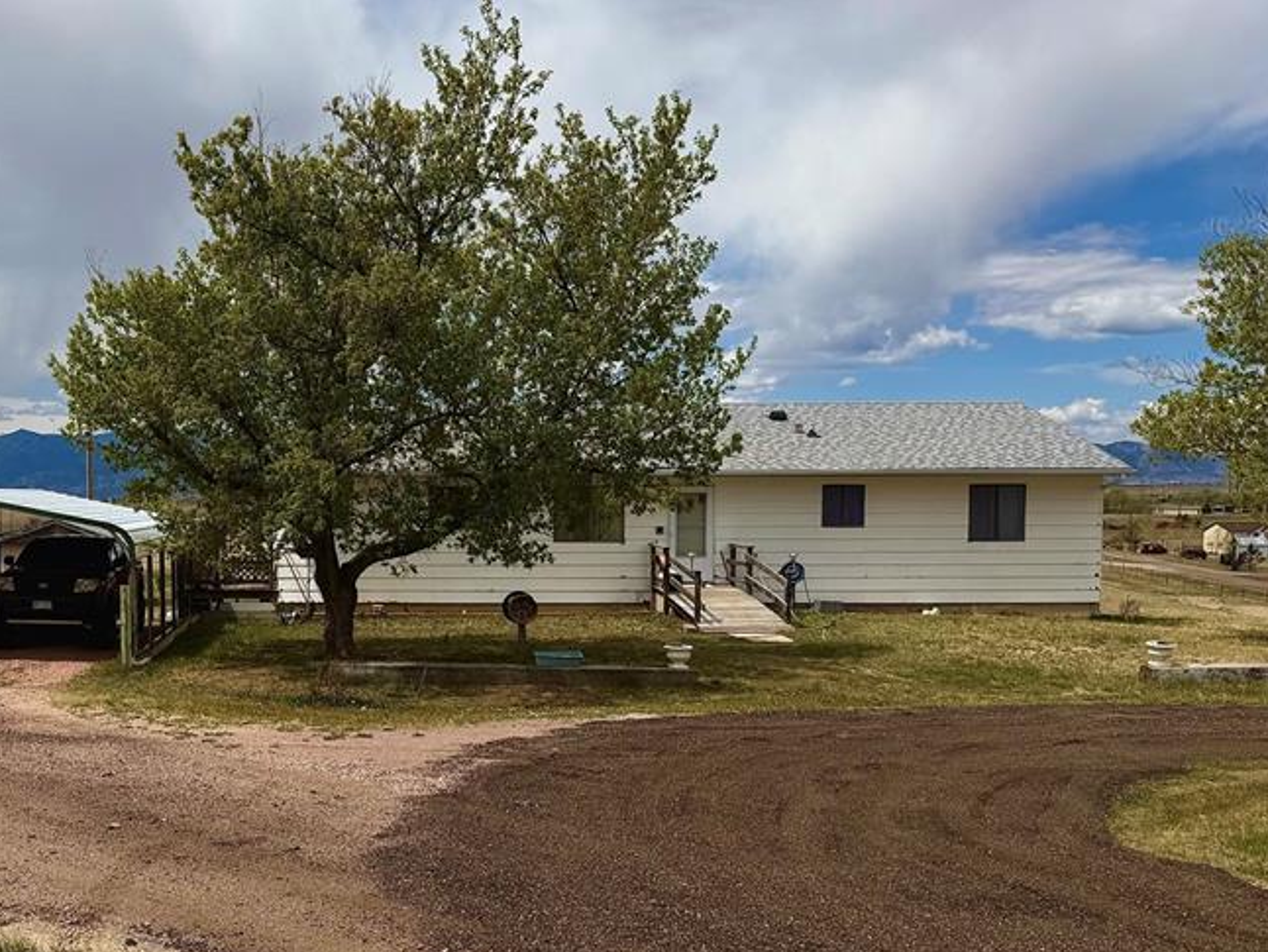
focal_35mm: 38
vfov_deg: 37.6
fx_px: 1392
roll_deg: +0.3
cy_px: 562
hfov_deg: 47.7
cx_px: 365
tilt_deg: -3.3
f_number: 1.78
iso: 80
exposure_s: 1/9091
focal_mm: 6.76
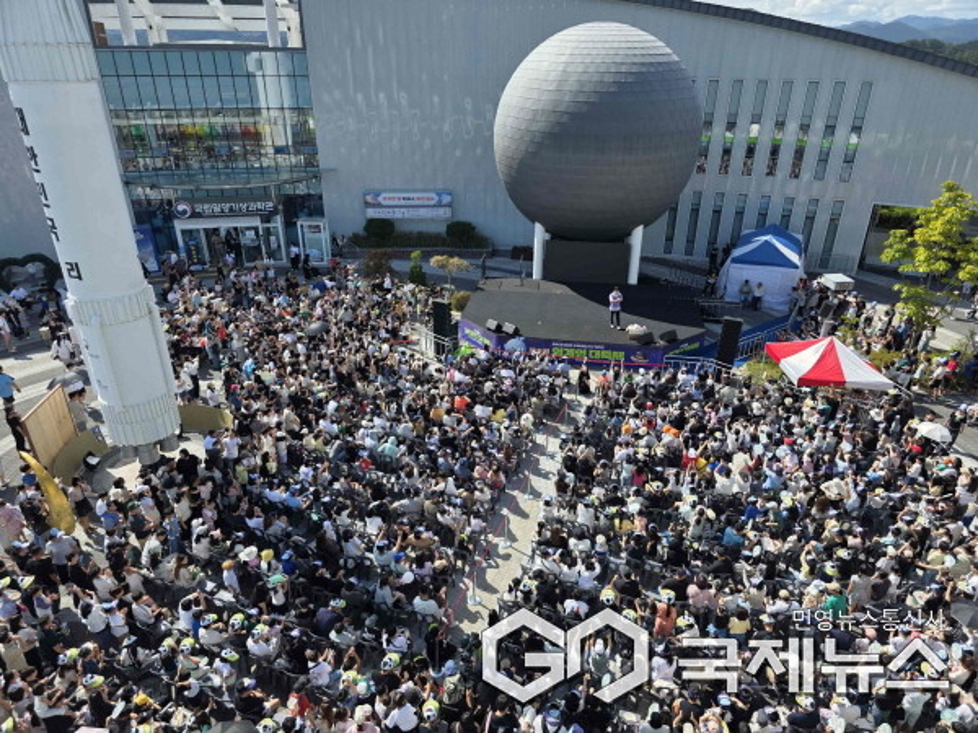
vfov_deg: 58.9
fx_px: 650
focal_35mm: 23
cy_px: 366
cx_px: 489
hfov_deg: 73.9
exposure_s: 1/3569
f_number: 1.7
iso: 80
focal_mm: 6.3
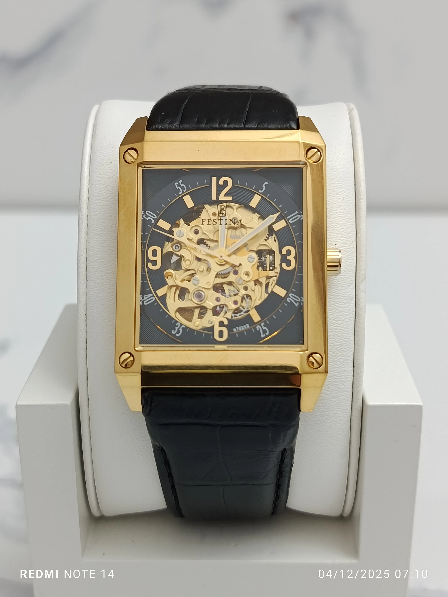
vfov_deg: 39.7
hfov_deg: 30.3
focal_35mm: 48
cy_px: 298
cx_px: 224
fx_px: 828
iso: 412
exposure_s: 1/100
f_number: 1.7
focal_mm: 5.24
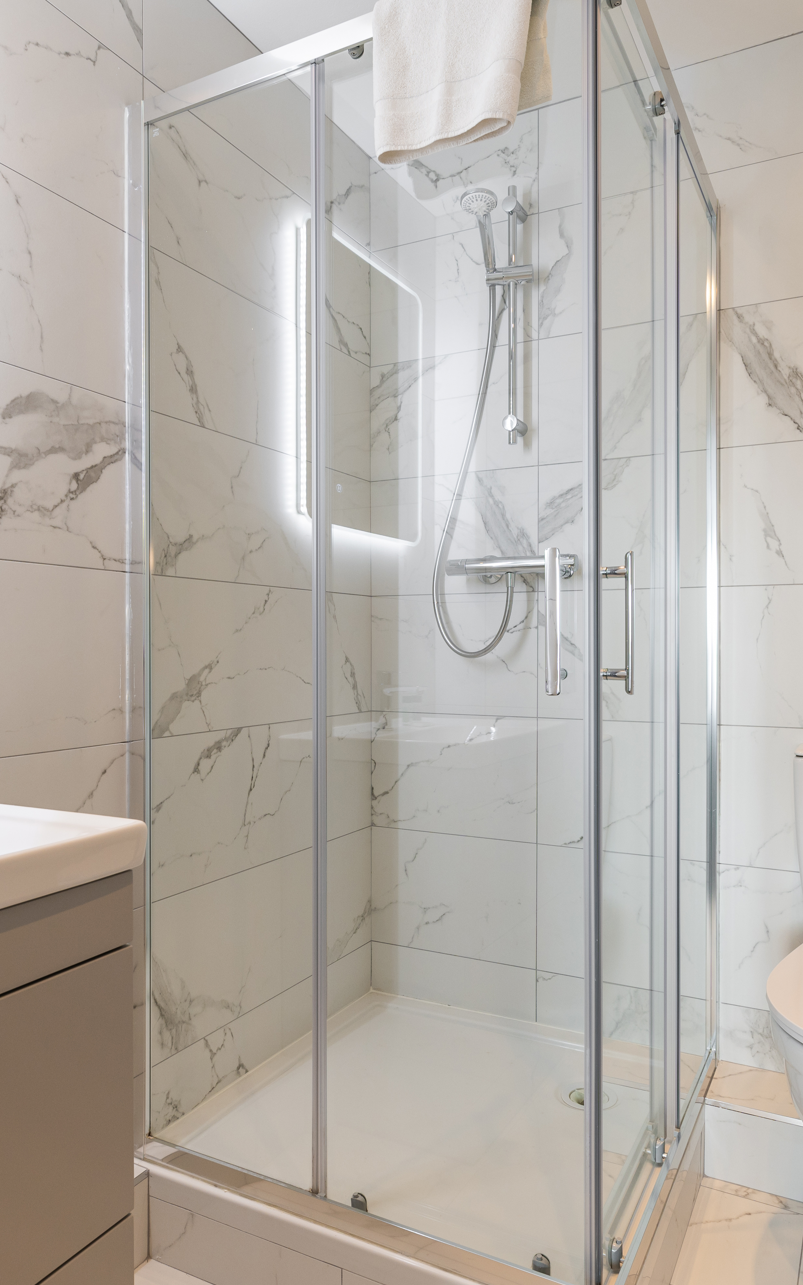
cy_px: 648
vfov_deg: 72.5
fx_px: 875
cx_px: 349
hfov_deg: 49.1
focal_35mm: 25
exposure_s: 1/13
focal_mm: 16
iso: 400
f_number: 6.3
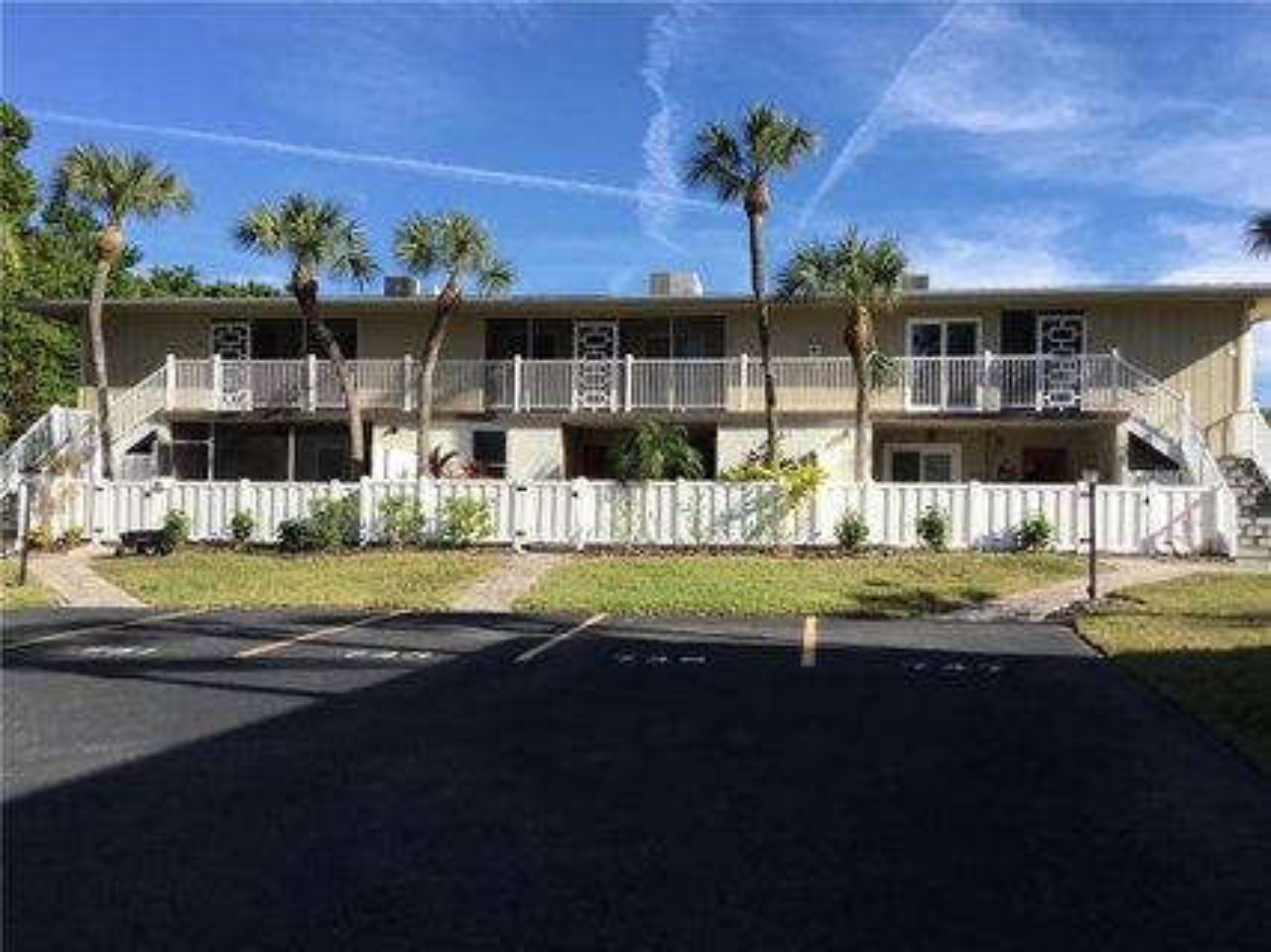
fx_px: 1138
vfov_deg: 45.4
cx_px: 636
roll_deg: +0.2
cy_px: 476
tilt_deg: +3.2
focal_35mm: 31
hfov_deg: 58.4
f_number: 2.4
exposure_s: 1/1087
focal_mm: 3.3
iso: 25
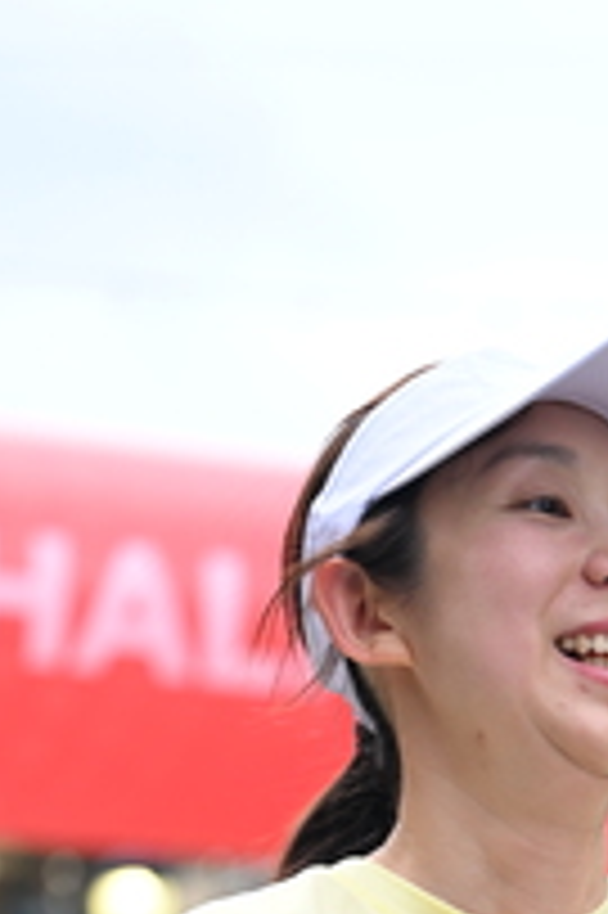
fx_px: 4821
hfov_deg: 7.2
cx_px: 610
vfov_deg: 10.6
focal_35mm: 190
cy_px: 1139
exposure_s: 1/2000
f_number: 2.8
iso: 640
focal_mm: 70
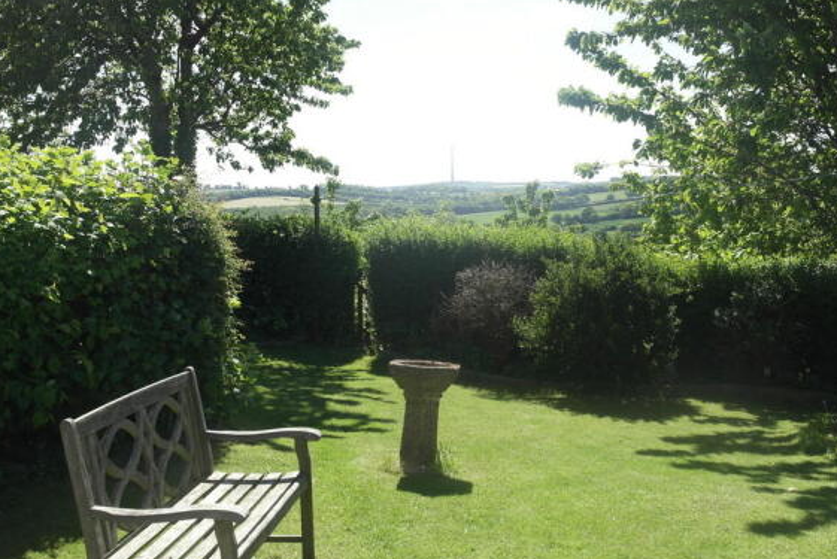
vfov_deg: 37.9
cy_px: 297
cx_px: 427
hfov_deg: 54.4
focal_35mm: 35
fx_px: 814
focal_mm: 20
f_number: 7.1
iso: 100
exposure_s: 1/180
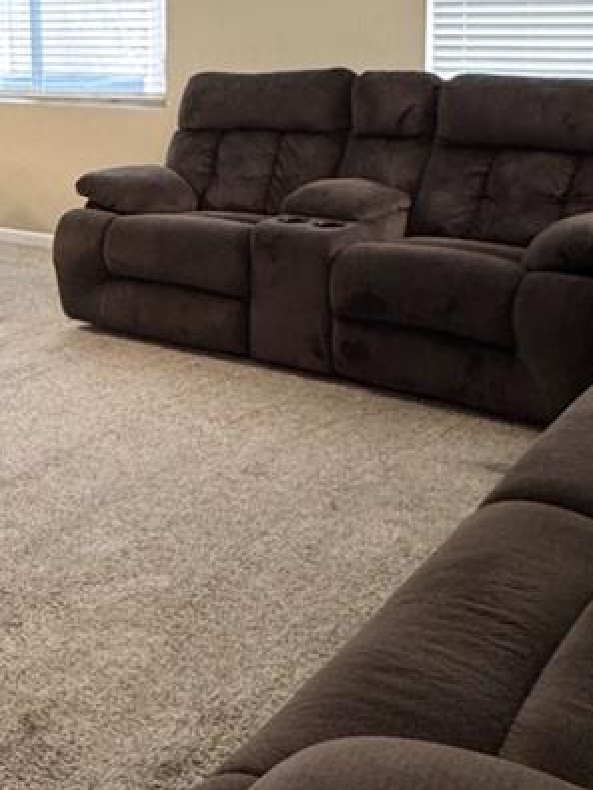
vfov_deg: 35.5
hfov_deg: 26.3
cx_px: 21
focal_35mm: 53
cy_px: 217
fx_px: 1211
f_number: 2.2
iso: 250
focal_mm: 2.22
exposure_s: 1/120
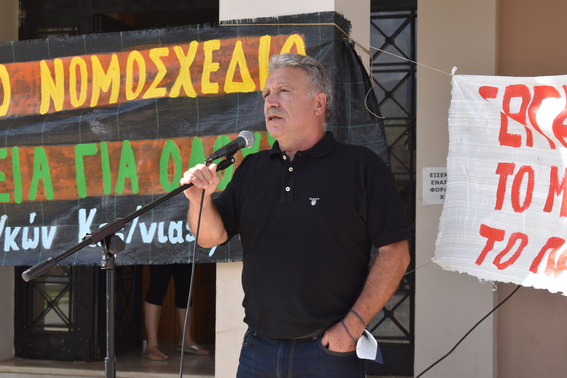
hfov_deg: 24.6
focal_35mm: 82
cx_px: 284
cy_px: 189
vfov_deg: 16.6
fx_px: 1299
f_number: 8
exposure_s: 1/250
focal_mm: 55
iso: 200
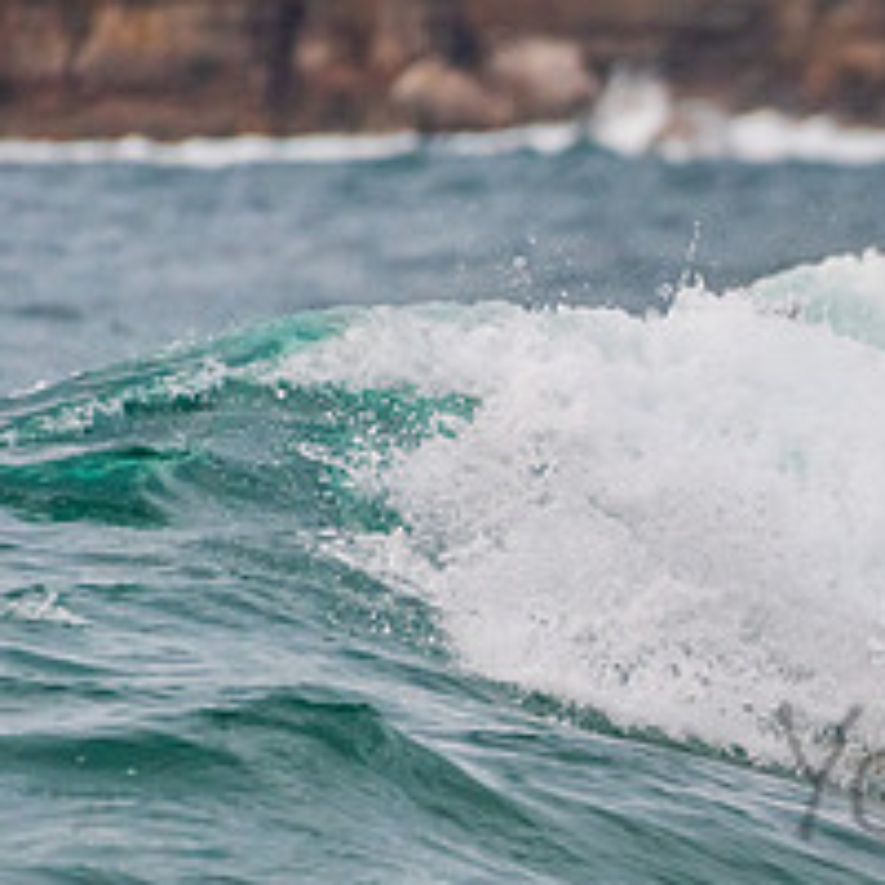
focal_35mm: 1235
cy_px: 732
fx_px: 35722
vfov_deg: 1.4
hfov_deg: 1.4
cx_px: 1235
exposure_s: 1/1600
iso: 1600
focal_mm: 500
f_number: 5.6
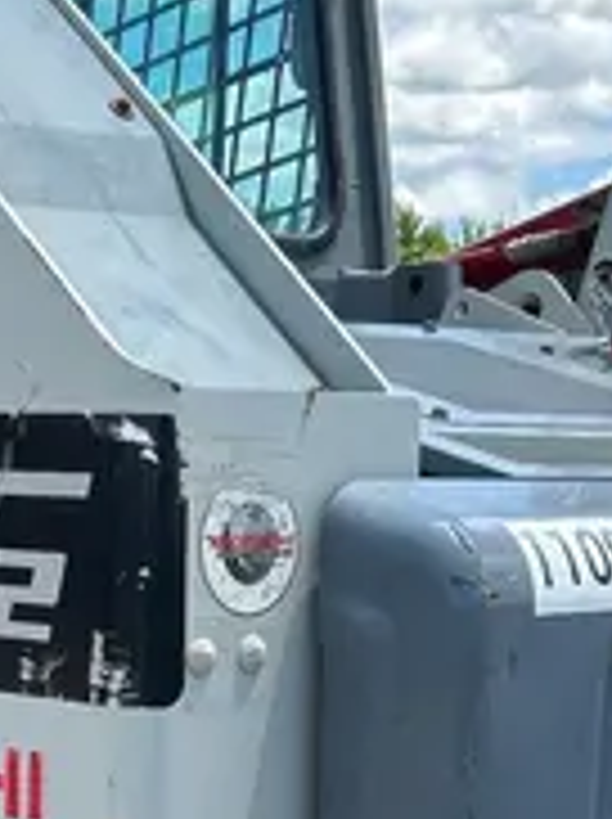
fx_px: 2481
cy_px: 943
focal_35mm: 105
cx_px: -63
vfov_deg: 18.0
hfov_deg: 13.8
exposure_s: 1/2123
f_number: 1.5
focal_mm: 5.7
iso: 50
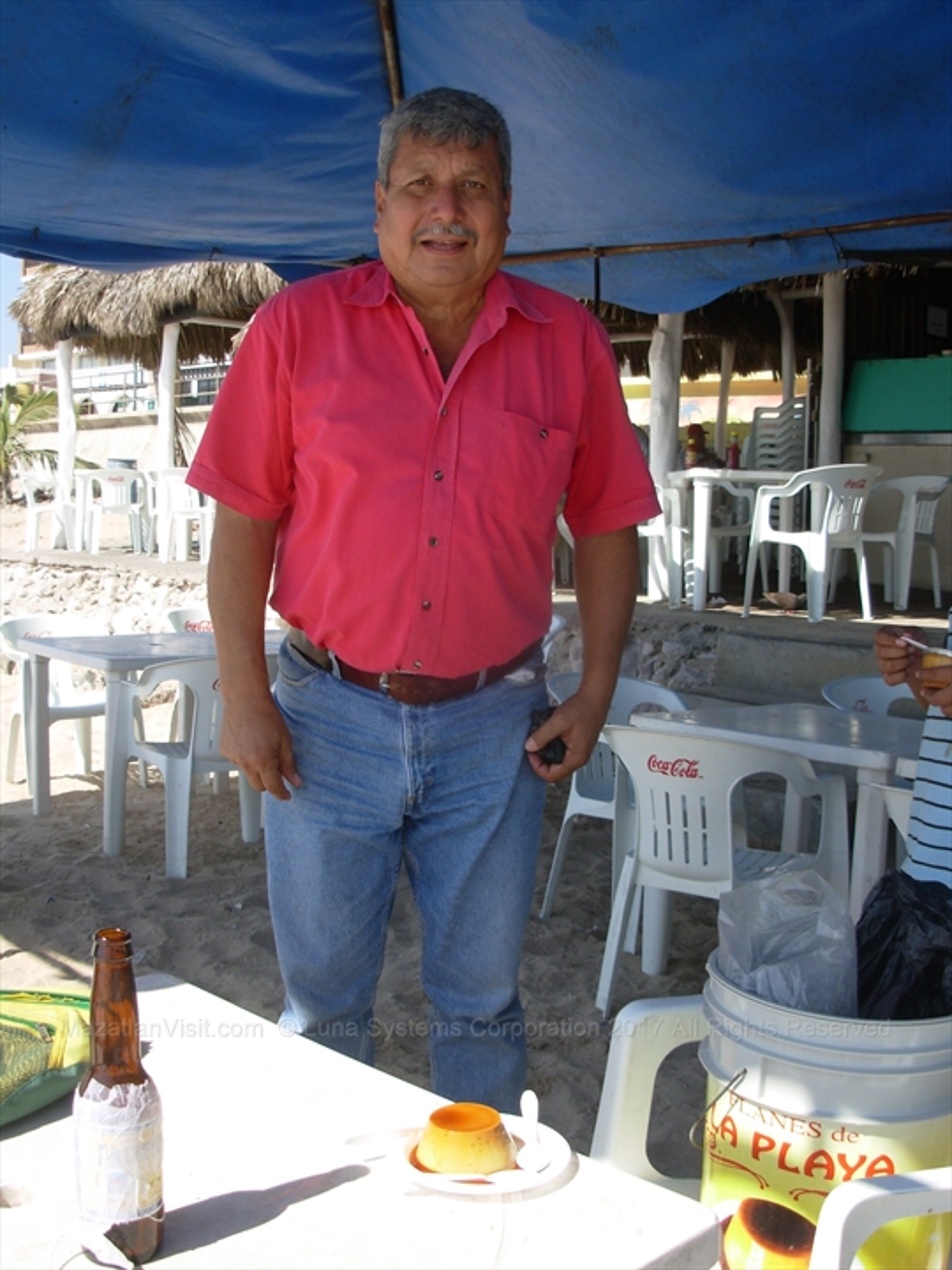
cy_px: 635
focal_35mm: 38
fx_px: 1393
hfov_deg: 37.7
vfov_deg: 49.0
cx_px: 476
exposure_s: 1/683
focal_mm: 6.3
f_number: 2.9
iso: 50
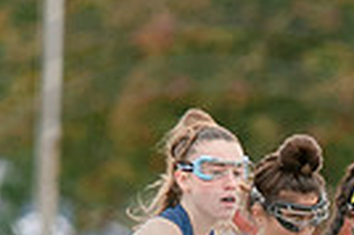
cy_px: 593
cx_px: 513
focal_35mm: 2223
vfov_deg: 0.6
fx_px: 21833
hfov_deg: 0.9
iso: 320
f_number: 2.8
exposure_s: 1/1250
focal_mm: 200
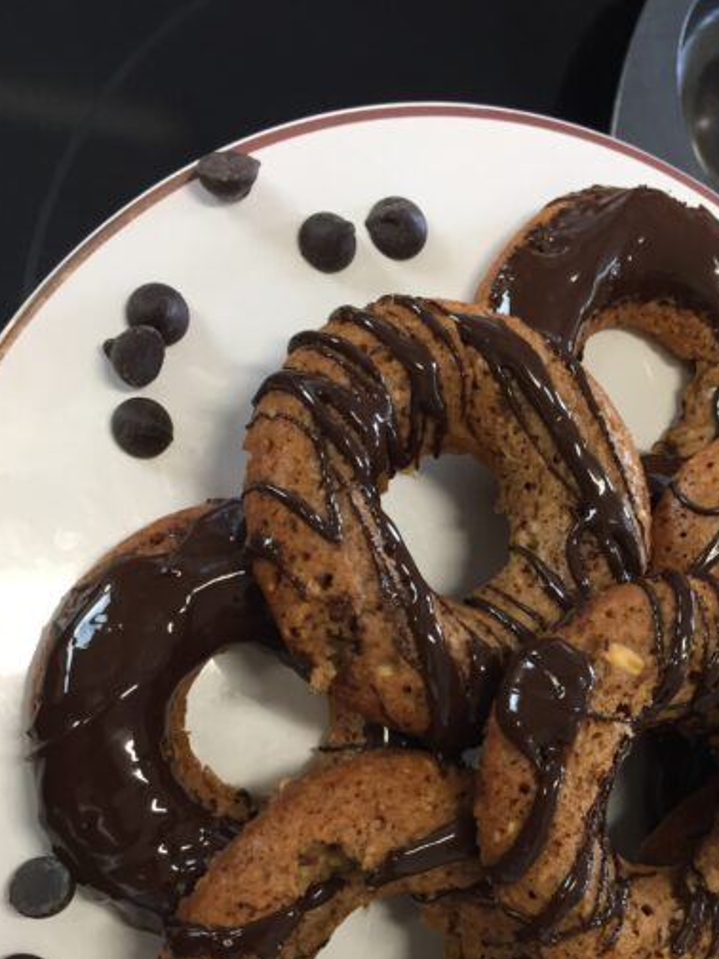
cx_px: 466
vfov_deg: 40.0
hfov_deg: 31.3
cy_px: 727
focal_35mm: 46
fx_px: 1274
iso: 80
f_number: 2.2
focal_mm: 4.15
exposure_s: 1/30
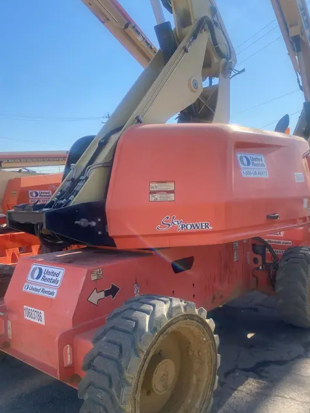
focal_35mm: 30
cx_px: 176
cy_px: 220
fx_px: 358
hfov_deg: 46.7
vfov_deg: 59.9
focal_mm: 4.25
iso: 32
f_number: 1.8
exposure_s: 1/2028
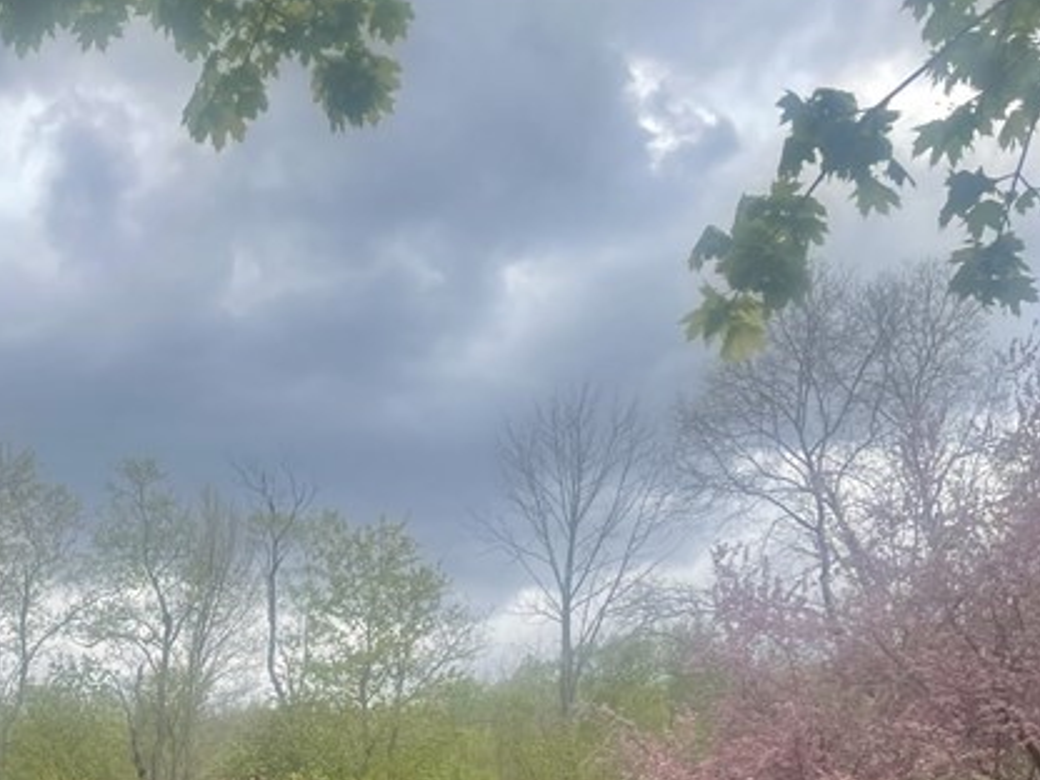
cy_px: 842
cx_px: 135
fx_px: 1923
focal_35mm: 64
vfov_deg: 21.8
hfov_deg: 29.2
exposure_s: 1/2387
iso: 32
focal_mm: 5.1
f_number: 1.6
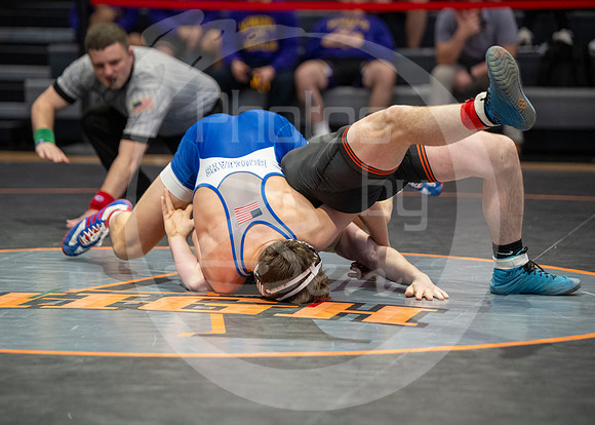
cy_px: 240
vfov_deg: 9.7
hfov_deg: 13.6
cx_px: 277
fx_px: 2496
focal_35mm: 148
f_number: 2.8
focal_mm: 125
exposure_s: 1/1000
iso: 3200
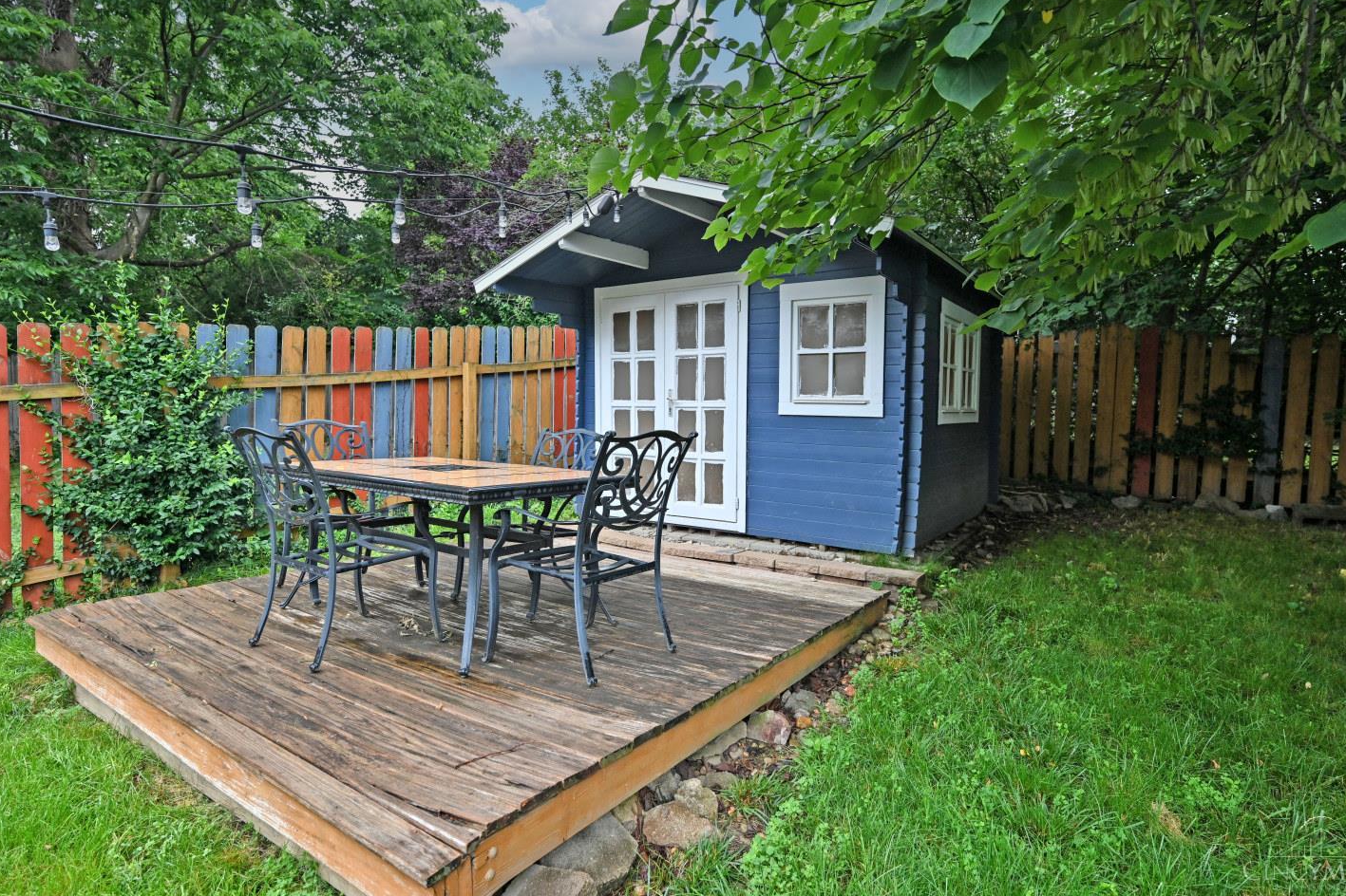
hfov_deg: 90.0
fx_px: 673
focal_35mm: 18
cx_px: 676
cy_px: 429
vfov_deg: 67.3
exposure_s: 1/250
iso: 400
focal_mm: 17
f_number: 4
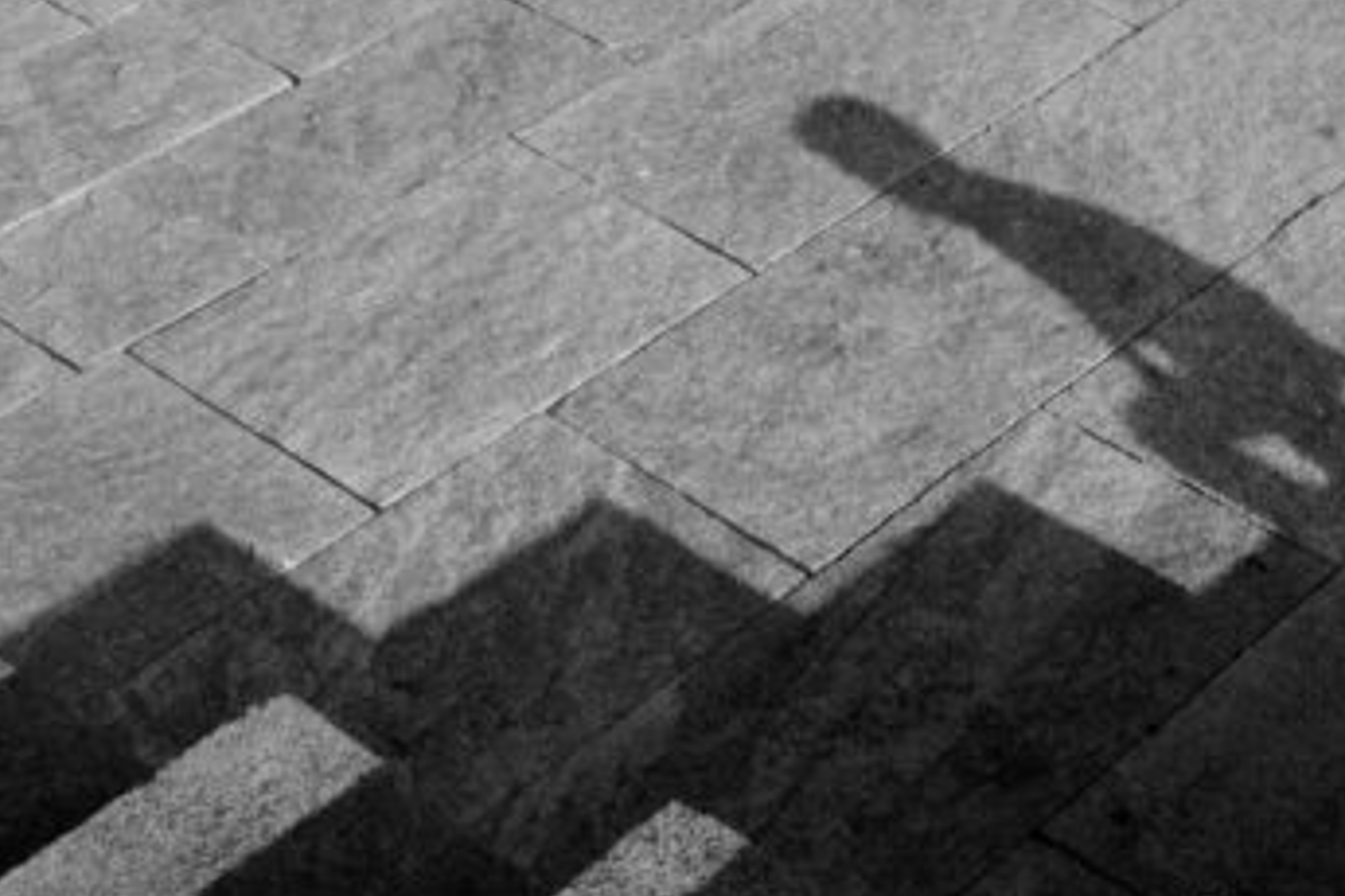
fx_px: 2914
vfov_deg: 17.5
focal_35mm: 78
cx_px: 1049
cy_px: 319
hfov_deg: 25.6
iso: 160
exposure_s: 1/125
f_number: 14
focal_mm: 23.4
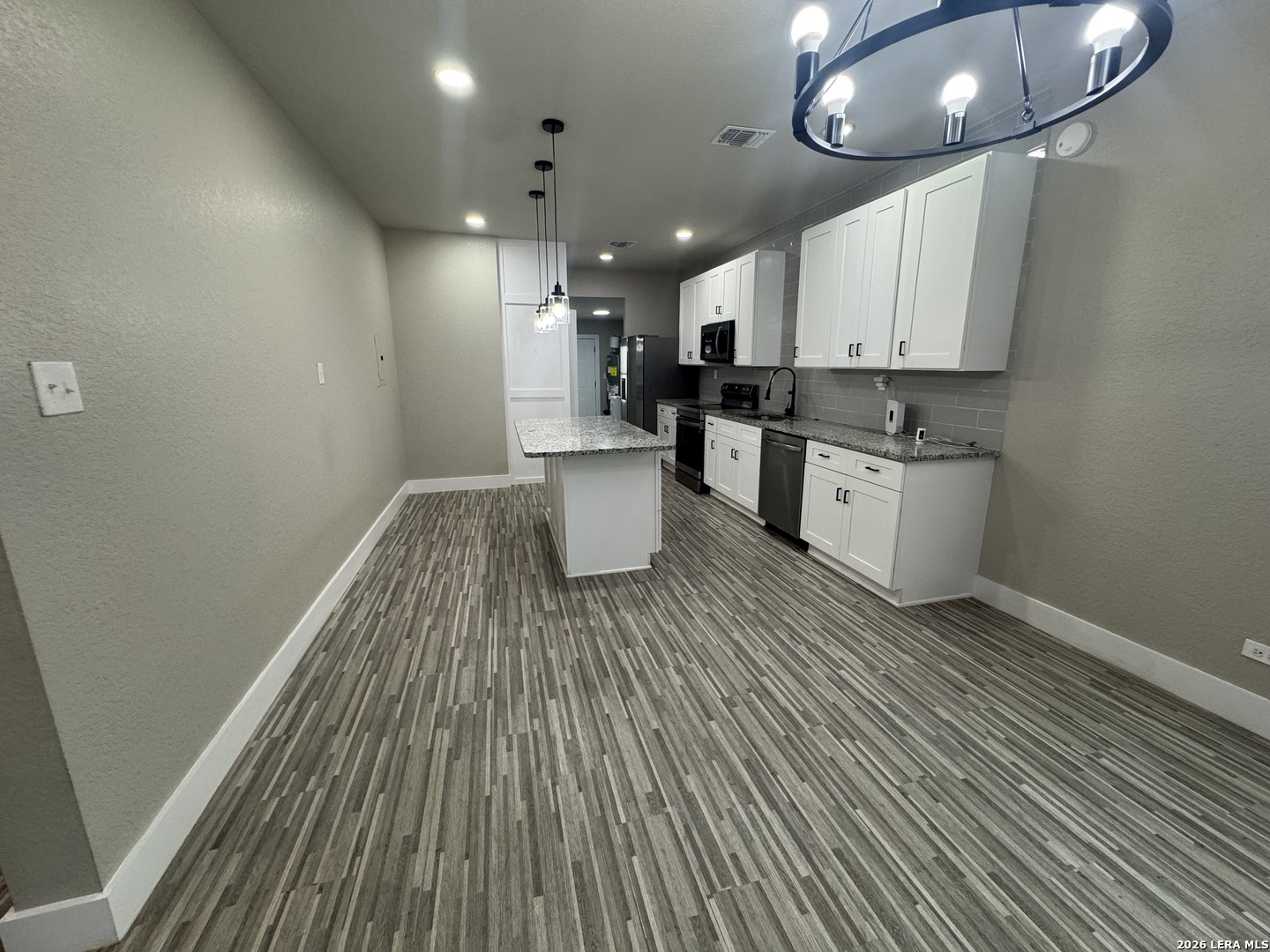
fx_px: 514
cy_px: 476
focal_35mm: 14
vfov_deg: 85.7
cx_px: 635
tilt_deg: -12.2
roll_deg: -0.3
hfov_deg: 102.1
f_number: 2.2
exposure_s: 1/120
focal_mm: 2.22
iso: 200
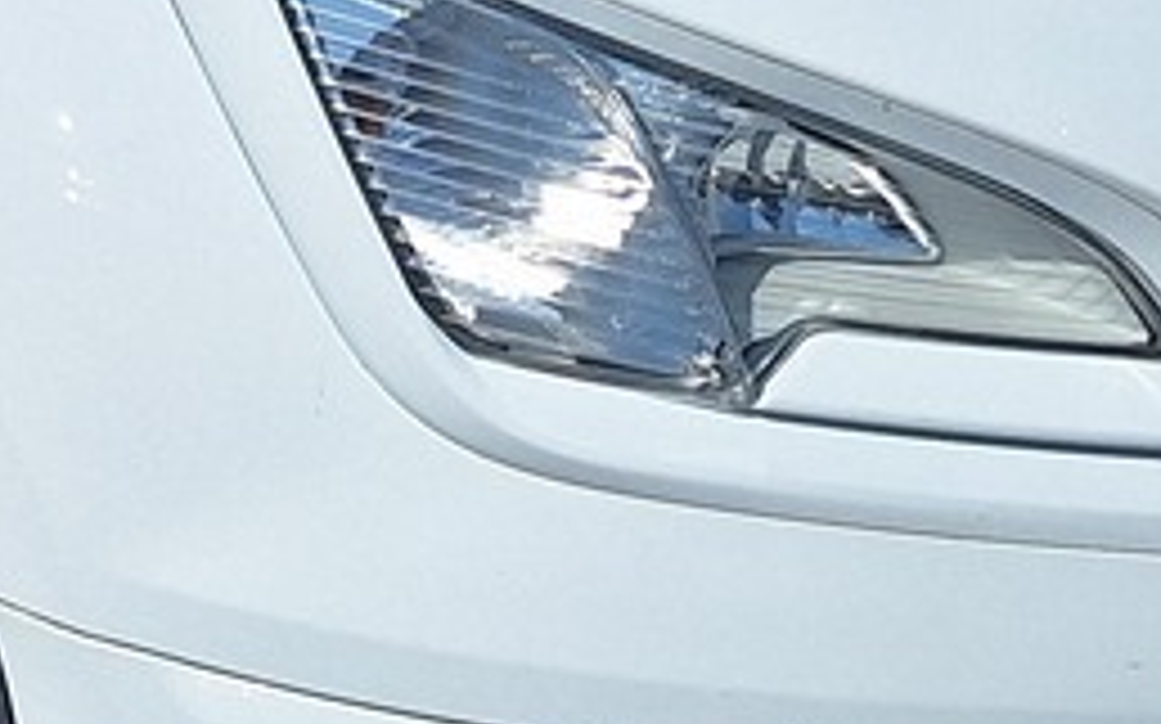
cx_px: -302
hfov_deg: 14.8
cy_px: -598
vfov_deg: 9.2
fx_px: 4301
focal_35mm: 136
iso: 40
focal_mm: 5.54
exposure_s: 1/6944
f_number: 1.8
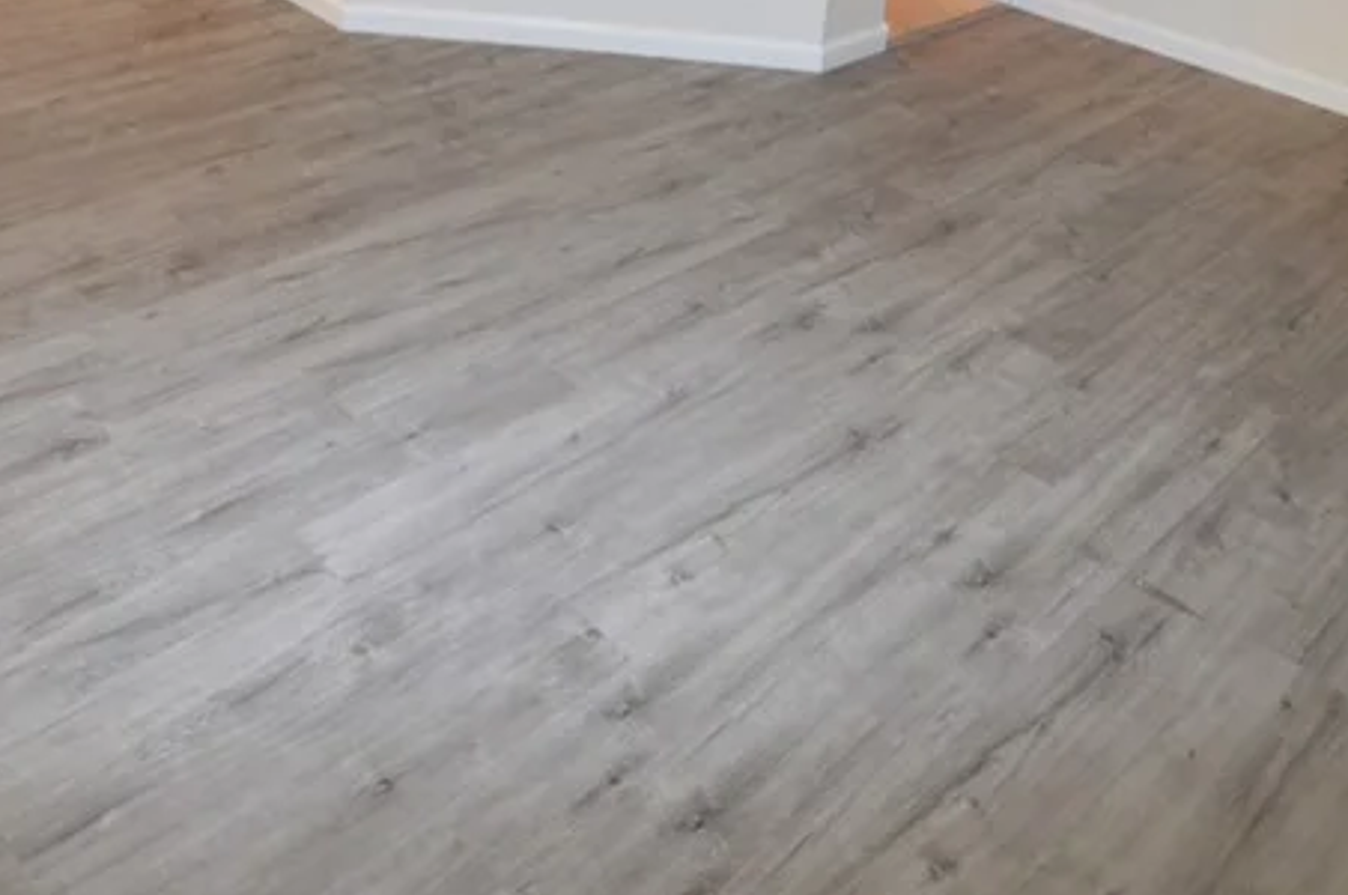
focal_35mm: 34
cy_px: -39
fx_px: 1271
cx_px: 552
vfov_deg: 34.5
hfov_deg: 55.5
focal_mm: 10
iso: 400
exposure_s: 1/60
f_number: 4
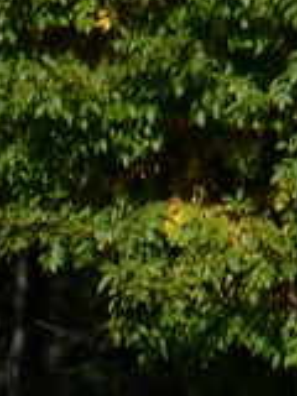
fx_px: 6807
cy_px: 839
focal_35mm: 595
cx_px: -1163
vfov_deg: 3.3
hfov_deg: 2.4
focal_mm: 44
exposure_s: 1/320
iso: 100
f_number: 9
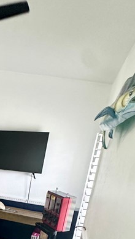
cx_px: -91
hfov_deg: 21.9
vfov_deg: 46.8
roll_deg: -3.7
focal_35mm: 40
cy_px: 203
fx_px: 254
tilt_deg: -12.1
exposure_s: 1/60
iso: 200
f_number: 2.2
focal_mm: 2.22
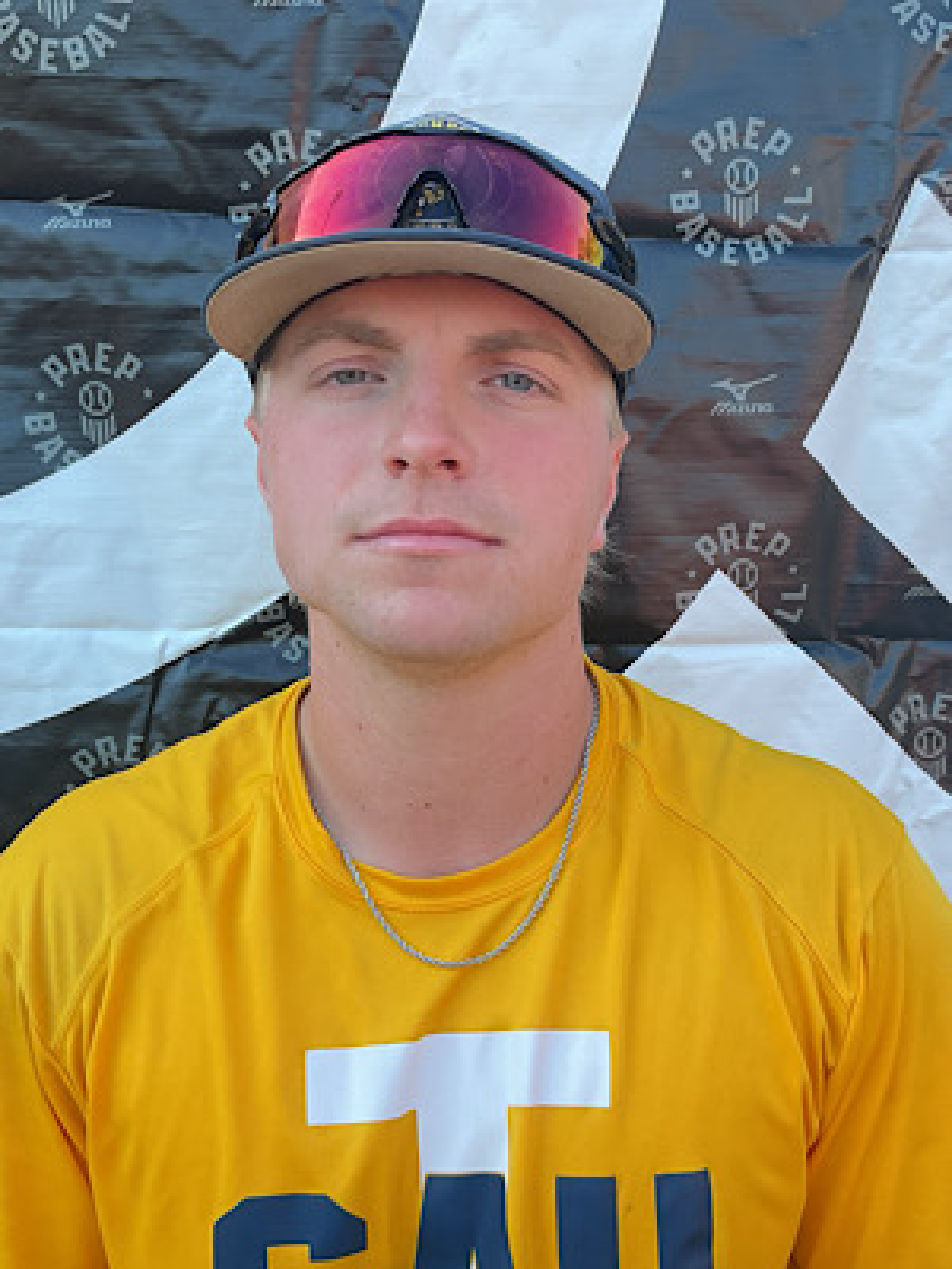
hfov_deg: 48.2
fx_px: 1063
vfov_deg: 61.7
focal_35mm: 29
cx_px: 476
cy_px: 634
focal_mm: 3
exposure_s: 1/217
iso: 16
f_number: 1.8
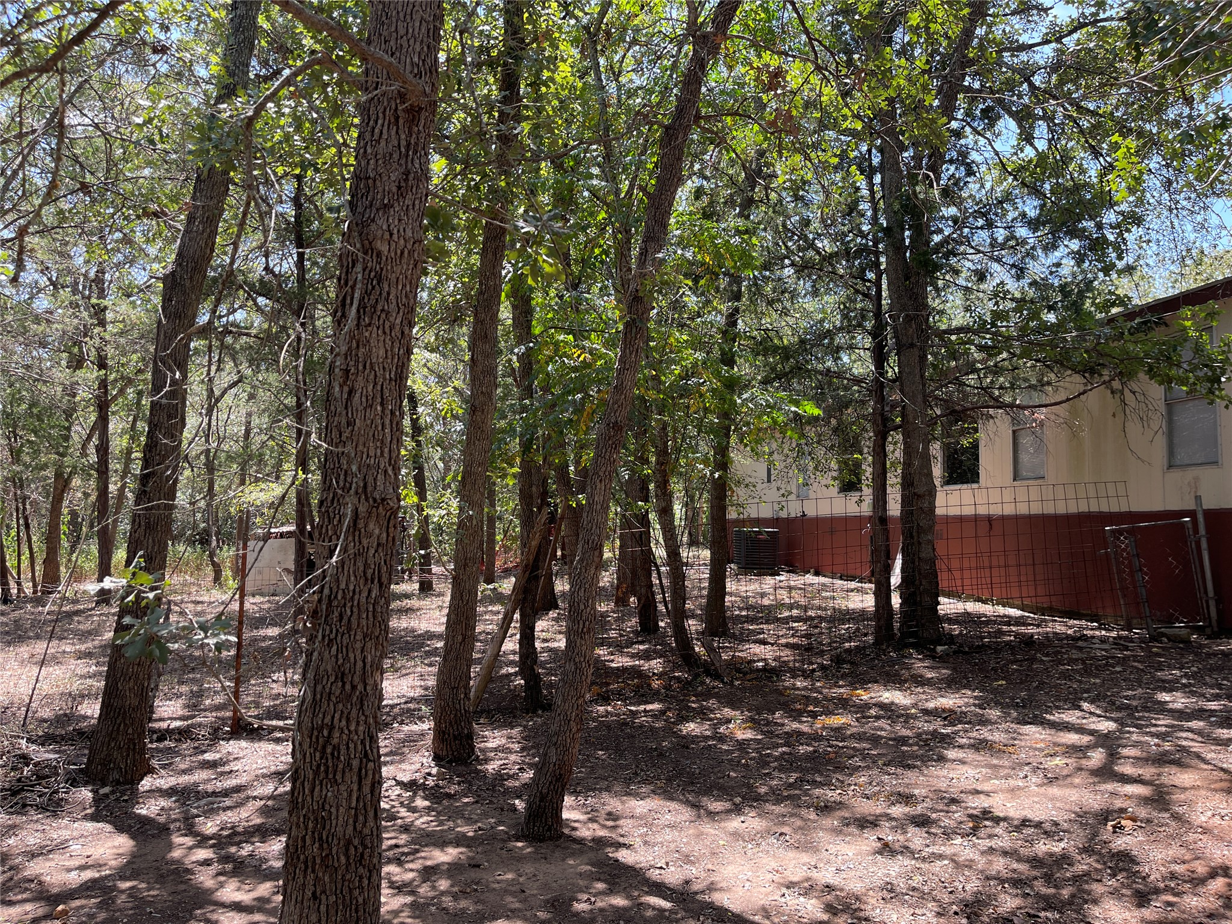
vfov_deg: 53.1
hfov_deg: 67.3
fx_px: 925
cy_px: 462
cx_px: 616
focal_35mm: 26
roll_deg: -1.2
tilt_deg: +2.5
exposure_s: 1/410
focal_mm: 5.1
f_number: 1.6
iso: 50
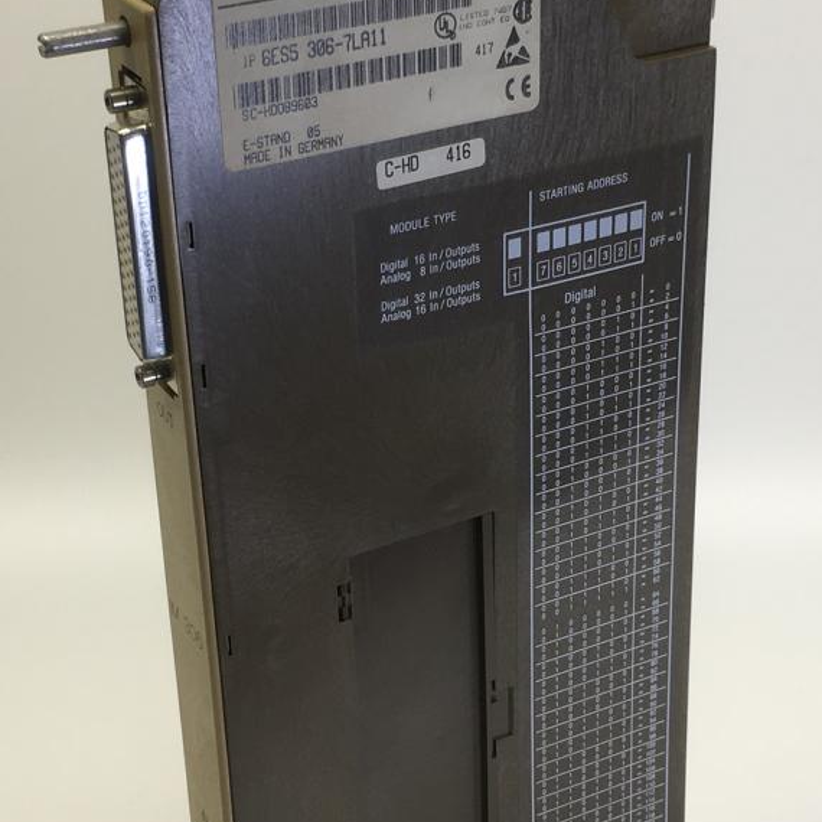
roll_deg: +0.7
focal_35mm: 72
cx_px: 414
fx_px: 1934
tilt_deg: -28.2
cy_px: 394
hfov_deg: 24.0
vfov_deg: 24.0
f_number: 2.2
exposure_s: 1/100
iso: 25
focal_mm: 4.15
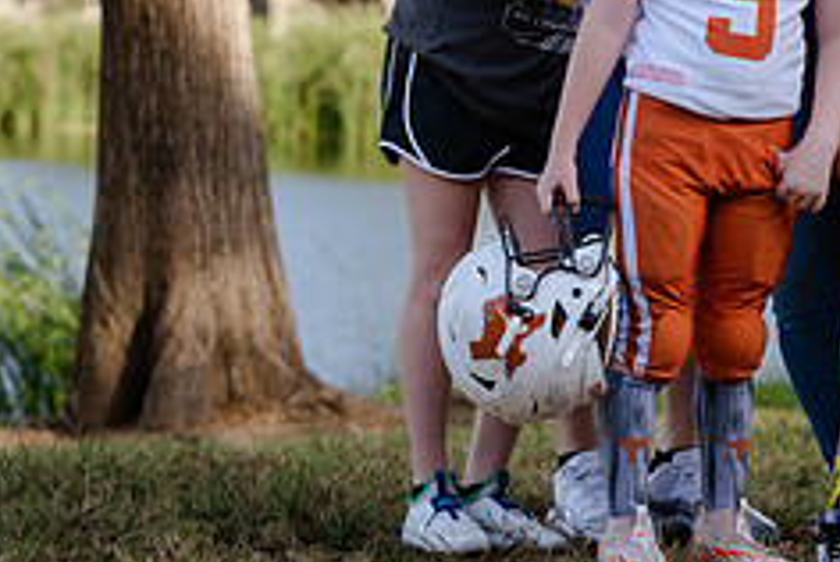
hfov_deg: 11.8
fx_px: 4018
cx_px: 772
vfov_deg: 8.0
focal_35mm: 172
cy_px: -55
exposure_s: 1/320
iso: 100
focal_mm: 70
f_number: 3.5
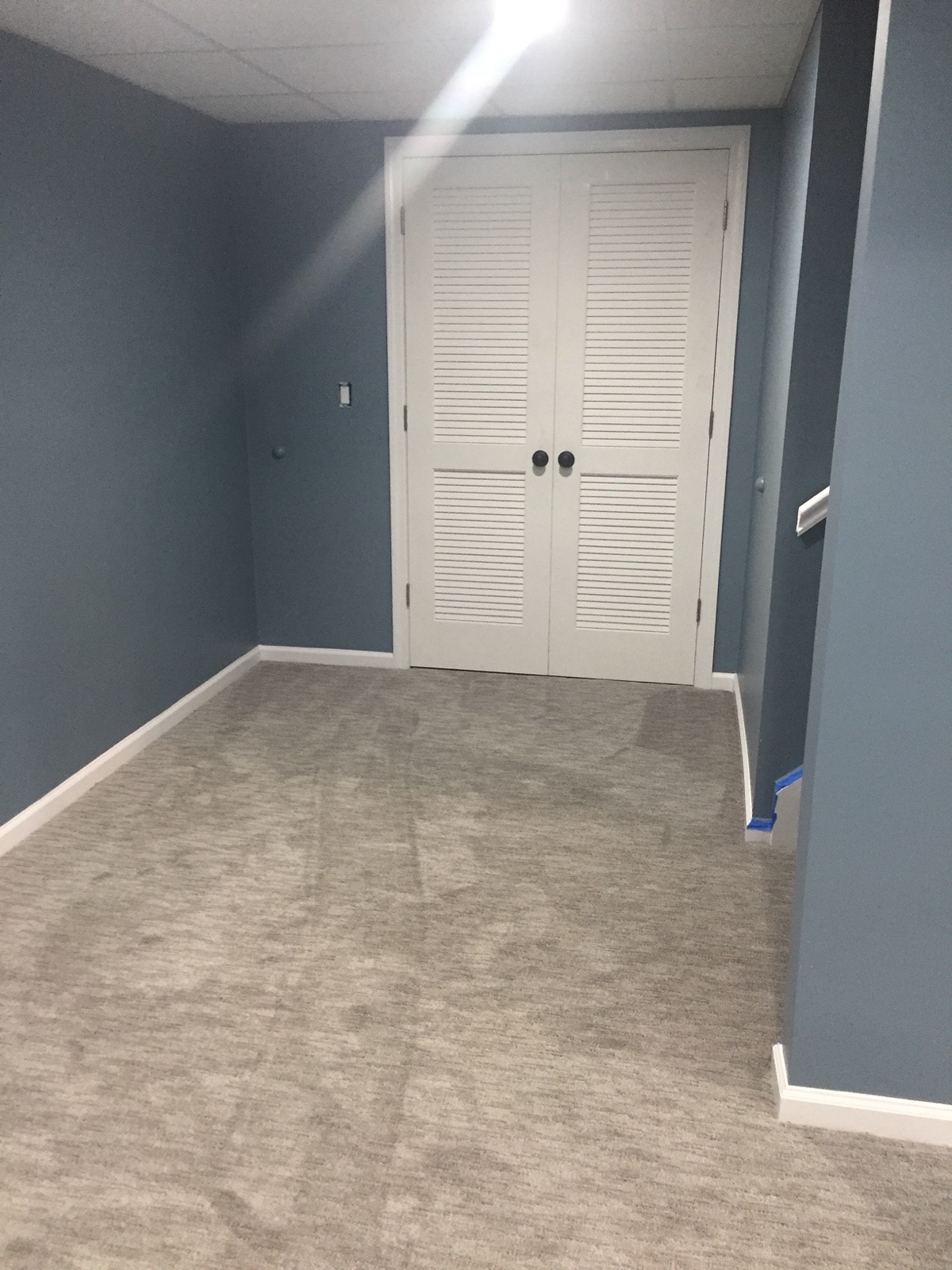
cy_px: 635
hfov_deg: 48.2
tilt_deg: -15.2
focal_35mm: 29
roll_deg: +0.0
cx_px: 476
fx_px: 1063
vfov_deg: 61.7
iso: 160
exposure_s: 1/30
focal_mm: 4.15
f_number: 2.2
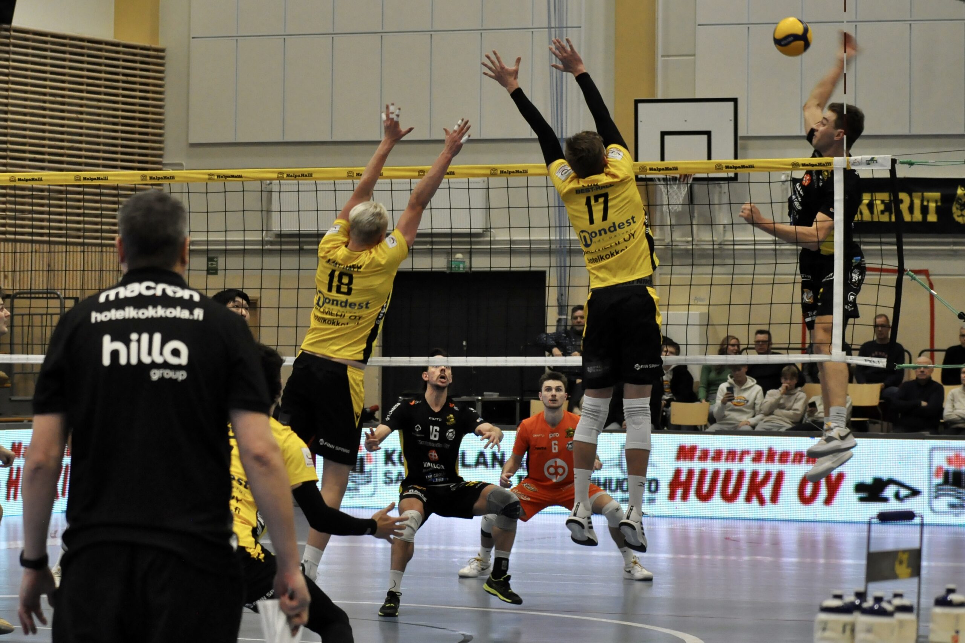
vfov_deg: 13.0
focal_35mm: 105
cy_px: 322
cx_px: 482
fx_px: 2815
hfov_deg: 19.5
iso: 1600
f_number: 4
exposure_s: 1/400
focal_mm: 70
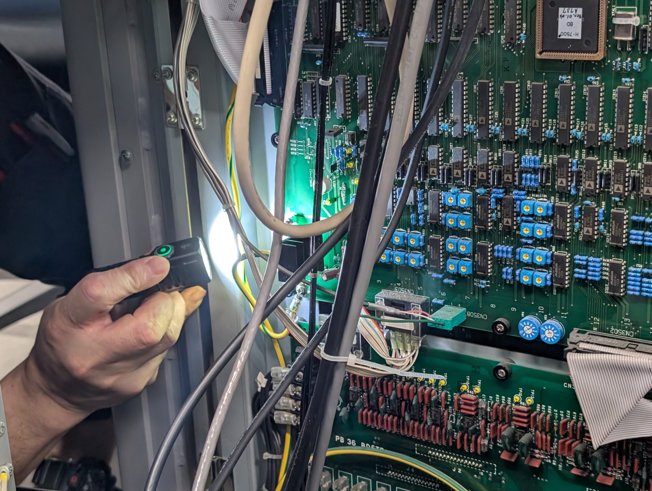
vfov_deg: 29.8
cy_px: 246
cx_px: 326
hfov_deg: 38.9
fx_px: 924
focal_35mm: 49
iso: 225
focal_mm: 6.9
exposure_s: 1/120
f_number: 1.68
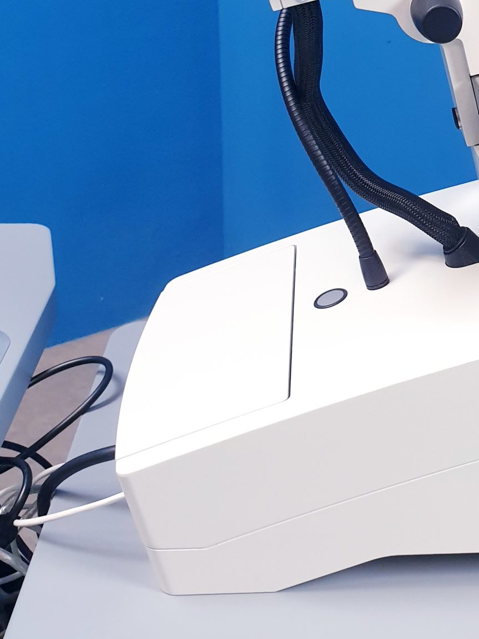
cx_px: 413
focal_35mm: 58
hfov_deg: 24.6
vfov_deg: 31.7
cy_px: 70
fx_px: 1070
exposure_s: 1/50
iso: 200
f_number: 2.4
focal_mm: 4.3
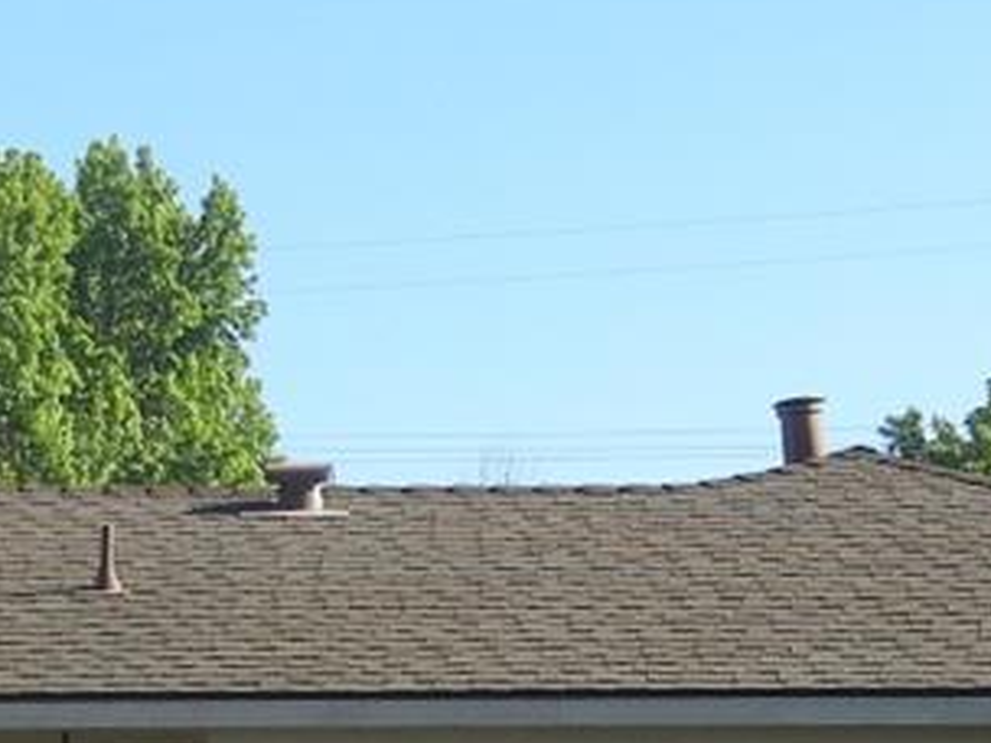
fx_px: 4237
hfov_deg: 13.3
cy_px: 1105
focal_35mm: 148
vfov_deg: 9.7
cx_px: 290
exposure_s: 1/801
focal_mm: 5.4
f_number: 3.5
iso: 160
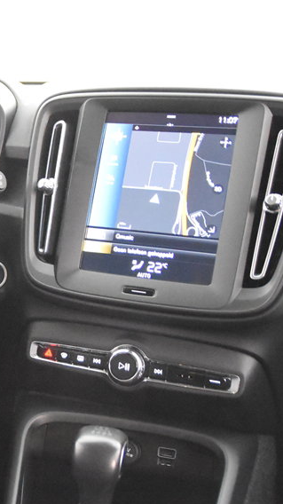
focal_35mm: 68
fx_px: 908
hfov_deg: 16.2
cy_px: 271
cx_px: -141
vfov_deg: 31.0
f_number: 3
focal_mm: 24
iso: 12800
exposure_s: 1/40
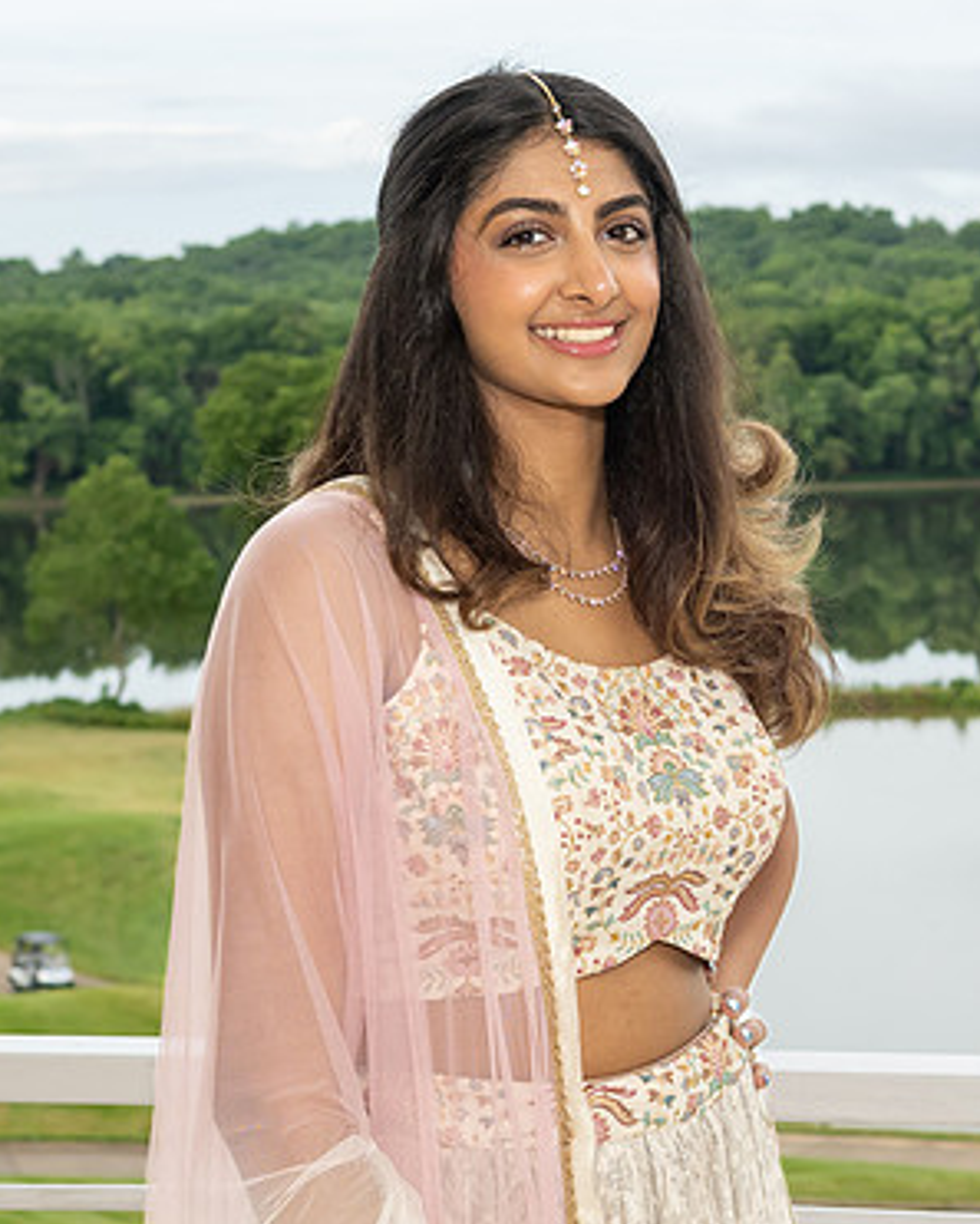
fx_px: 3624
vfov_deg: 19.2
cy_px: 659
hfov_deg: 15.3
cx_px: 784
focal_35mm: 100
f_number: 5
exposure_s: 1/250
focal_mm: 38
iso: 450
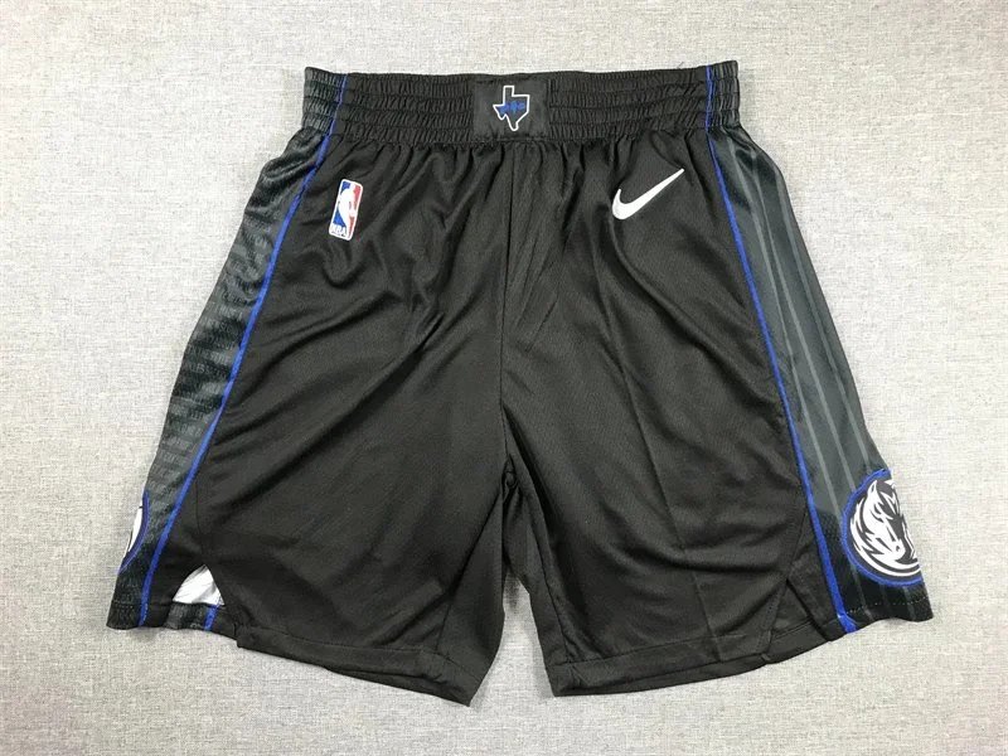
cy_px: 378
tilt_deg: -88.3
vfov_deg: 49.7
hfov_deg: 63.4
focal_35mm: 28
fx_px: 815
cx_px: 504
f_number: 1.8
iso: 32
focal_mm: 3.99
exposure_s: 1/33
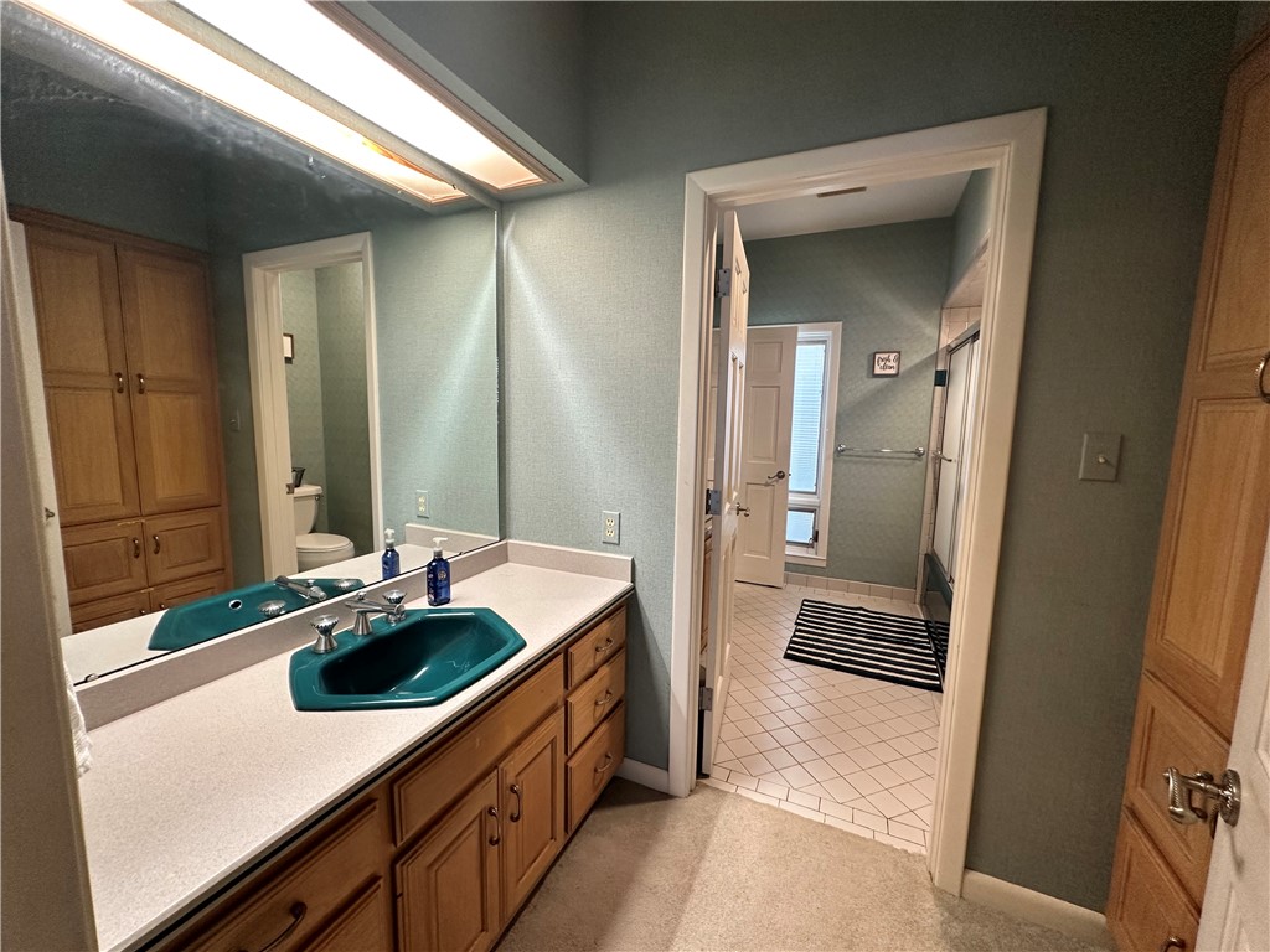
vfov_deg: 85.7
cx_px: 635
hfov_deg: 102.1
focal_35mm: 14
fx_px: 514
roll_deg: -1.1
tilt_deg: -7.2
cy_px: 476
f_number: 2.2
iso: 200
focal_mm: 2.22
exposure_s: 1/60
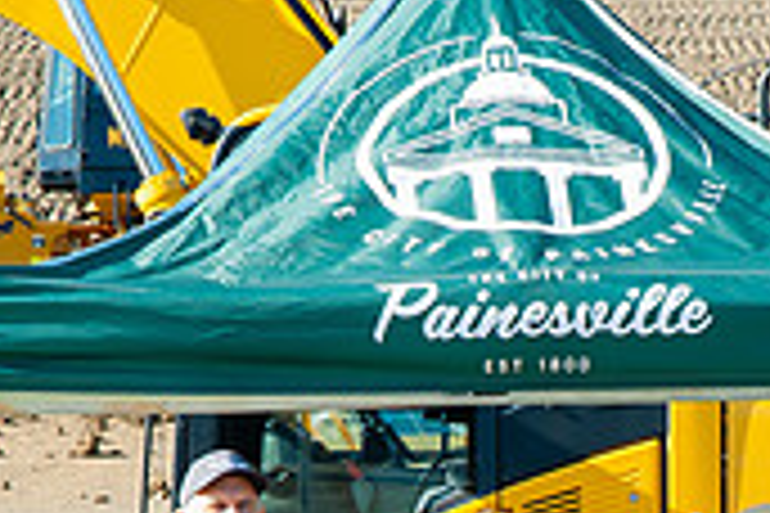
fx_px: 5069
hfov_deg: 8.7
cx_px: 599
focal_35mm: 237
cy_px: 747
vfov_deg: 5.7
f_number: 13
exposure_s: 1/160
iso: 400
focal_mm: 70
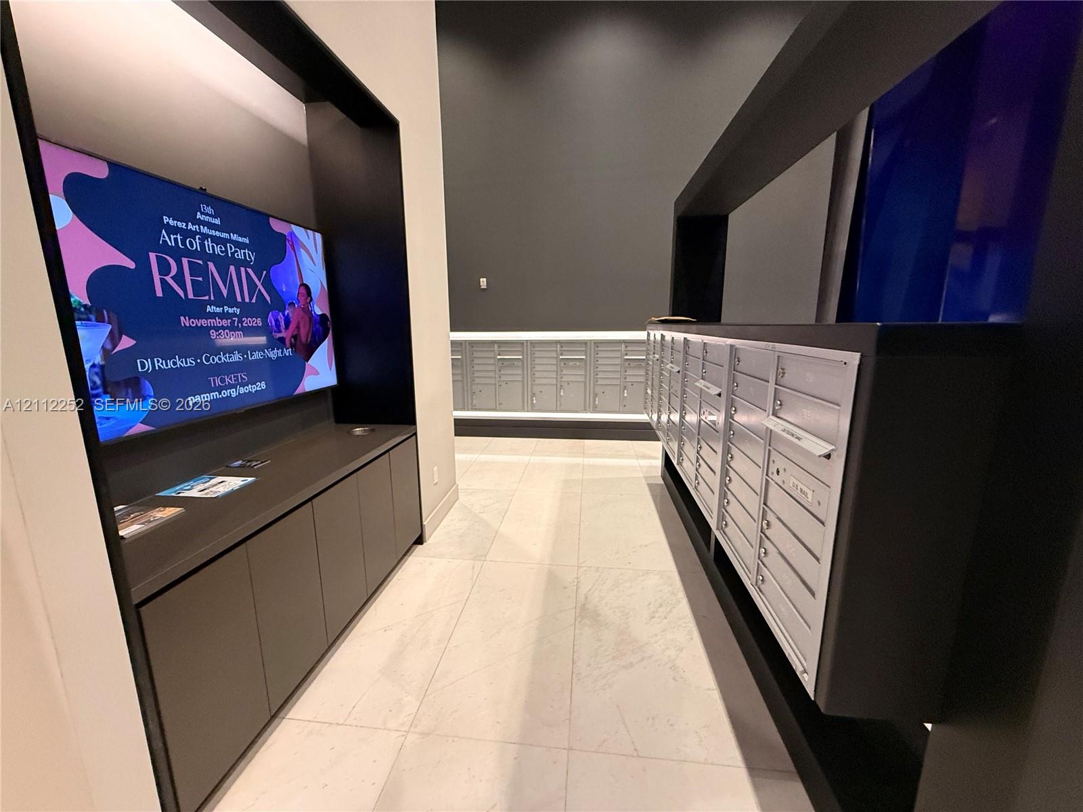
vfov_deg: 85.7
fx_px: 438
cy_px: 406
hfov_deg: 102.1
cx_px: 542
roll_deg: +0.6
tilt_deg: -10.8
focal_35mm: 14
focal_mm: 2.22
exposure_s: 1/60
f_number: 2.2
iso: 400
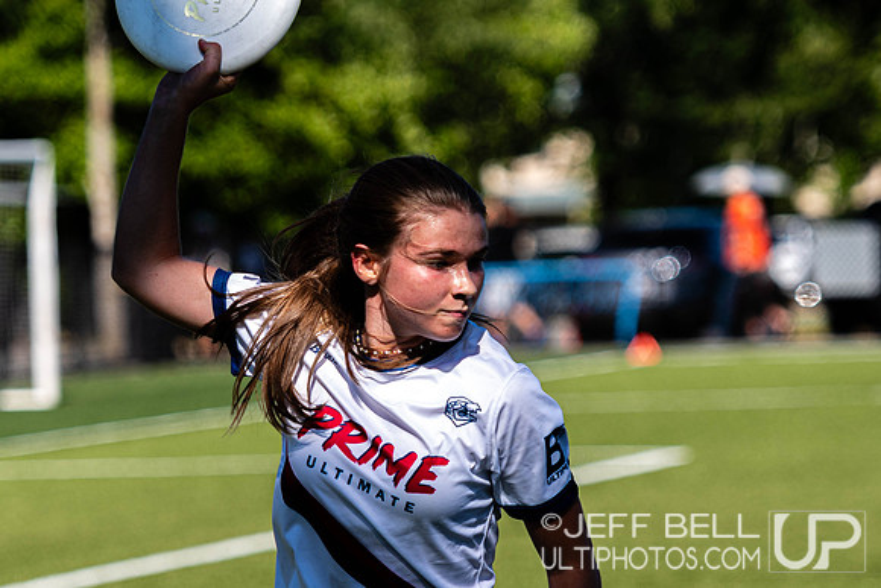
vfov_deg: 4.6
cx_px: 382
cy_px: 453
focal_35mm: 297
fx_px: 7273
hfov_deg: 6.9
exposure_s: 1/1000
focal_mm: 125
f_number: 3.2
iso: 100
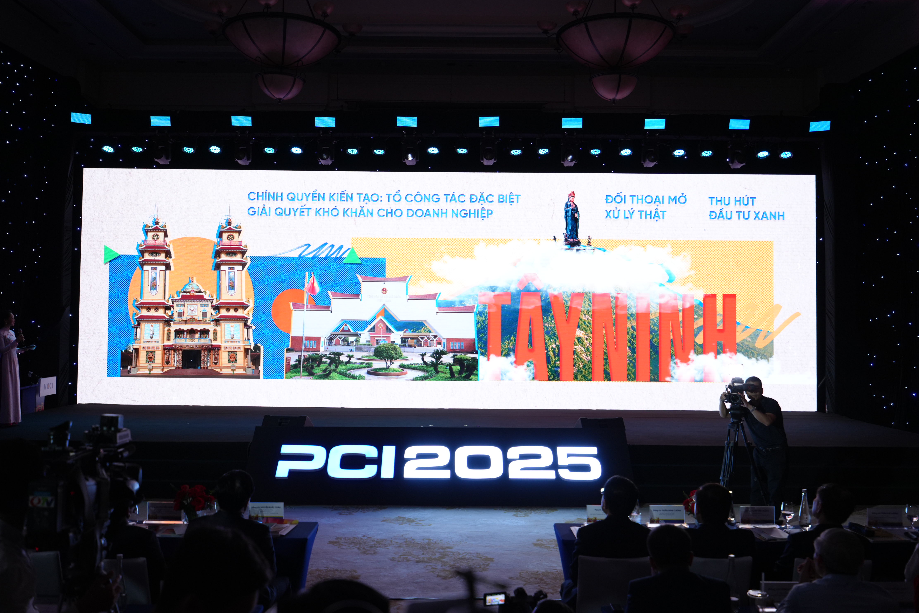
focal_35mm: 31
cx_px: 459
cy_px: 303
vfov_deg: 42.3
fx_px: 791
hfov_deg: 60.3
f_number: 2.8
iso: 640
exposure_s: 1/125
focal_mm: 30
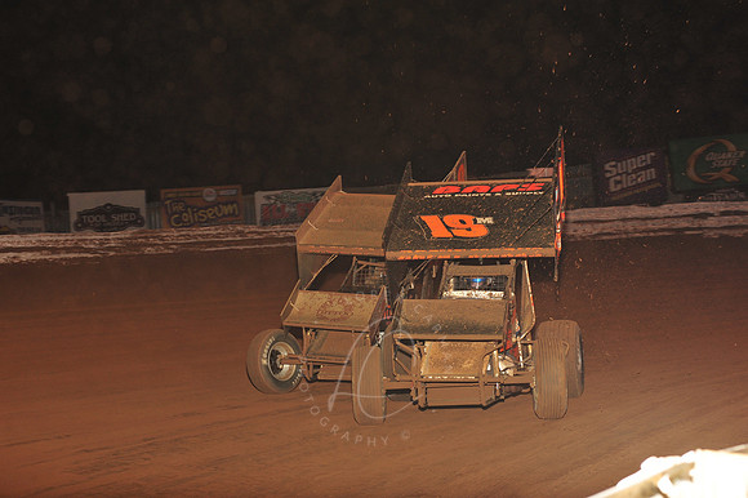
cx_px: 374
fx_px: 1661
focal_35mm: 80
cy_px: 249
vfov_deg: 17.0
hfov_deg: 25.4
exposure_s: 1/320
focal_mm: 80
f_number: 7.1
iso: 1000
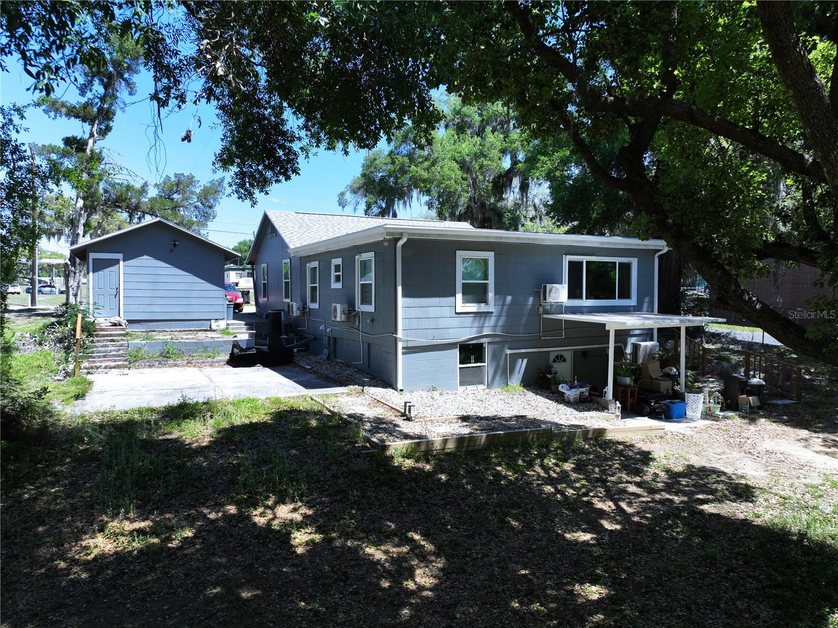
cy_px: 314
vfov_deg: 56.8
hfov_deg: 71.6
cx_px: 419
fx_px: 581
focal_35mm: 24
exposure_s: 1/240
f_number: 3.2
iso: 100
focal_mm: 12.29
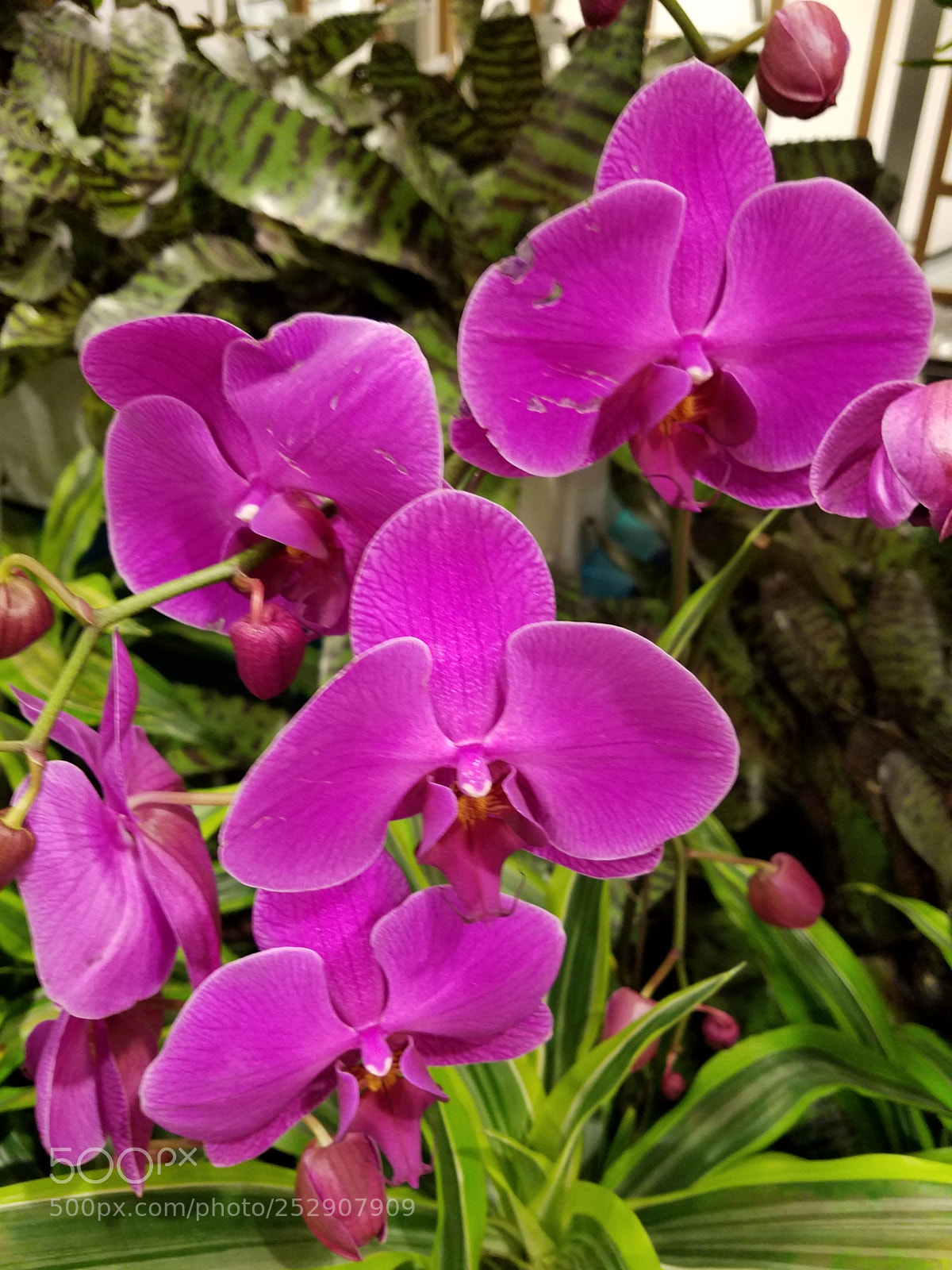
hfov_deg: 53.1
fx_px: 953
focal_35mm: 26
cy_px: 635
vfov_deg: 67.3
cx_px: 476
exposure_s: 1/11
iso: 200
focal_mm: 4.2
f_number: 1.7
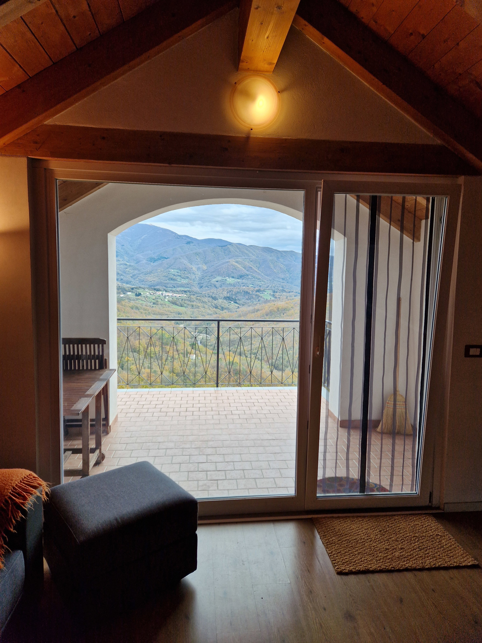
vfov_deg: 73.9
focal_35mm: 23
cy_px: 322
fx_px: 427
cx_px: 241
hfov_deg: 58.9
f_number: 1.8
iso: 50
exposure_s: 1/180
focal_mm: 5.4
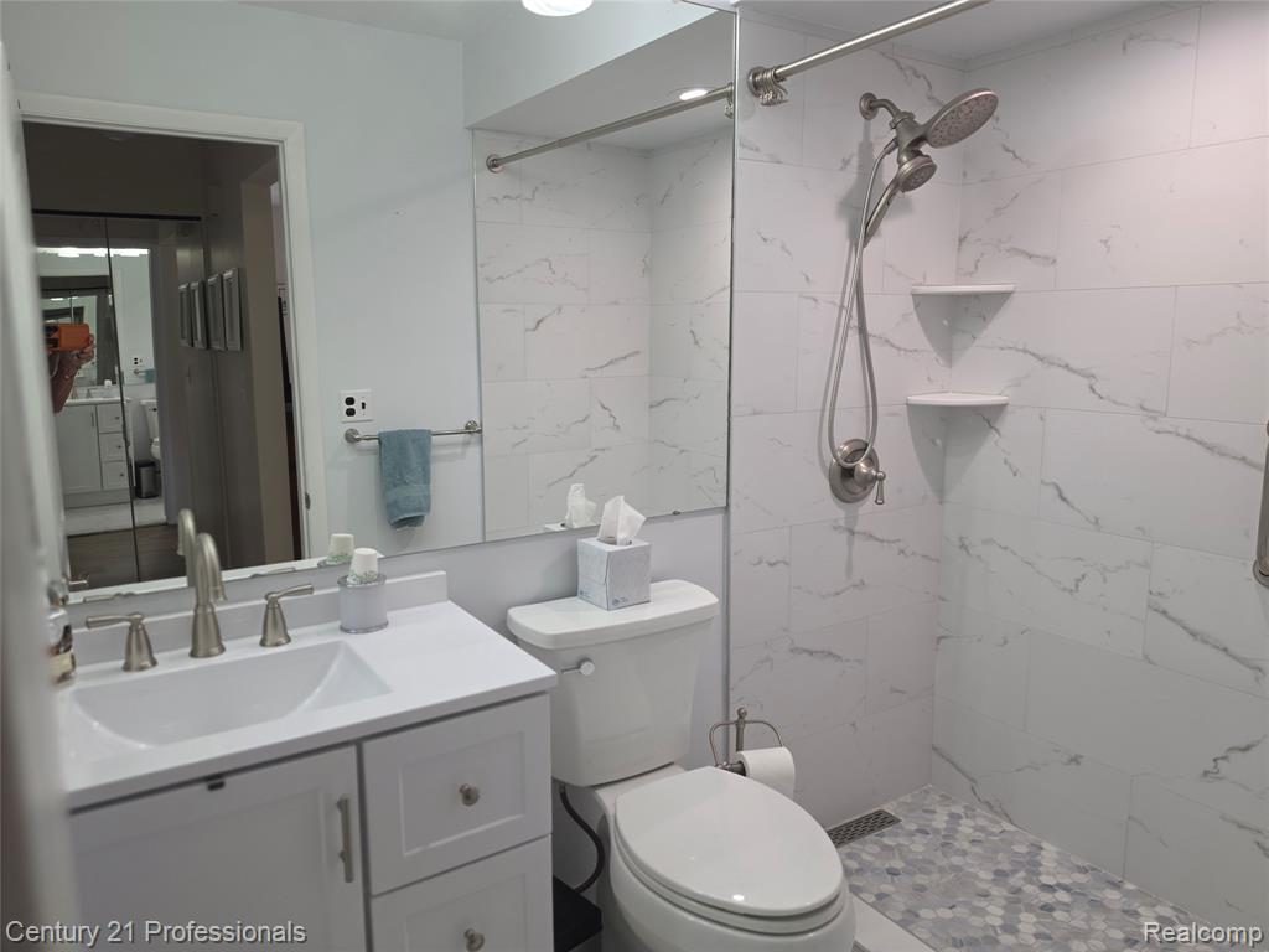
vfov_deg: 58.9
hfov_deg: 73.9
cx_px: 634
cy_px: 476
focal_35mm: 23
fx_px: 843
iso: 64
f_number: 1.4
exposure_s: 1/120
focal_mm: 6.5
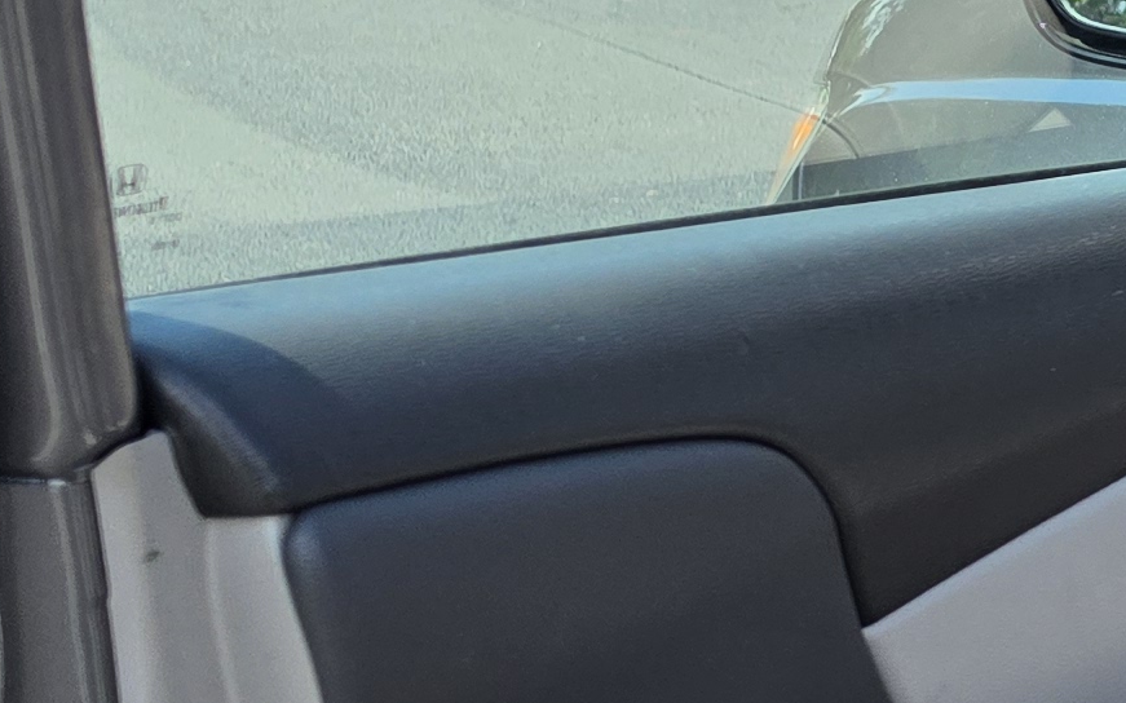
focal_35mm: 112
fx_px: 3436
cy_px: 428
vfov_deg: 11.7
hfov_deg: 16.5
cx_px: 1822
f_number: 1.4
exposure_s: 1/3677
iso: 64
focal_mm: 6.5
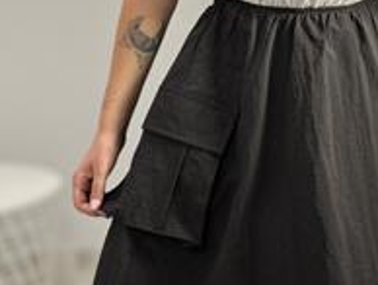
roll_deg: +2.5
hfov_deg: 19.1
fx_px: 1115
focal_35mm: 102
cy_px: 110
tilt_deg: -33.4
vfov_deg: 14.5
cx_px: 267
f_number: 1.78
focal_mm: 6.86
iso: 320
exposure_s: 1/50
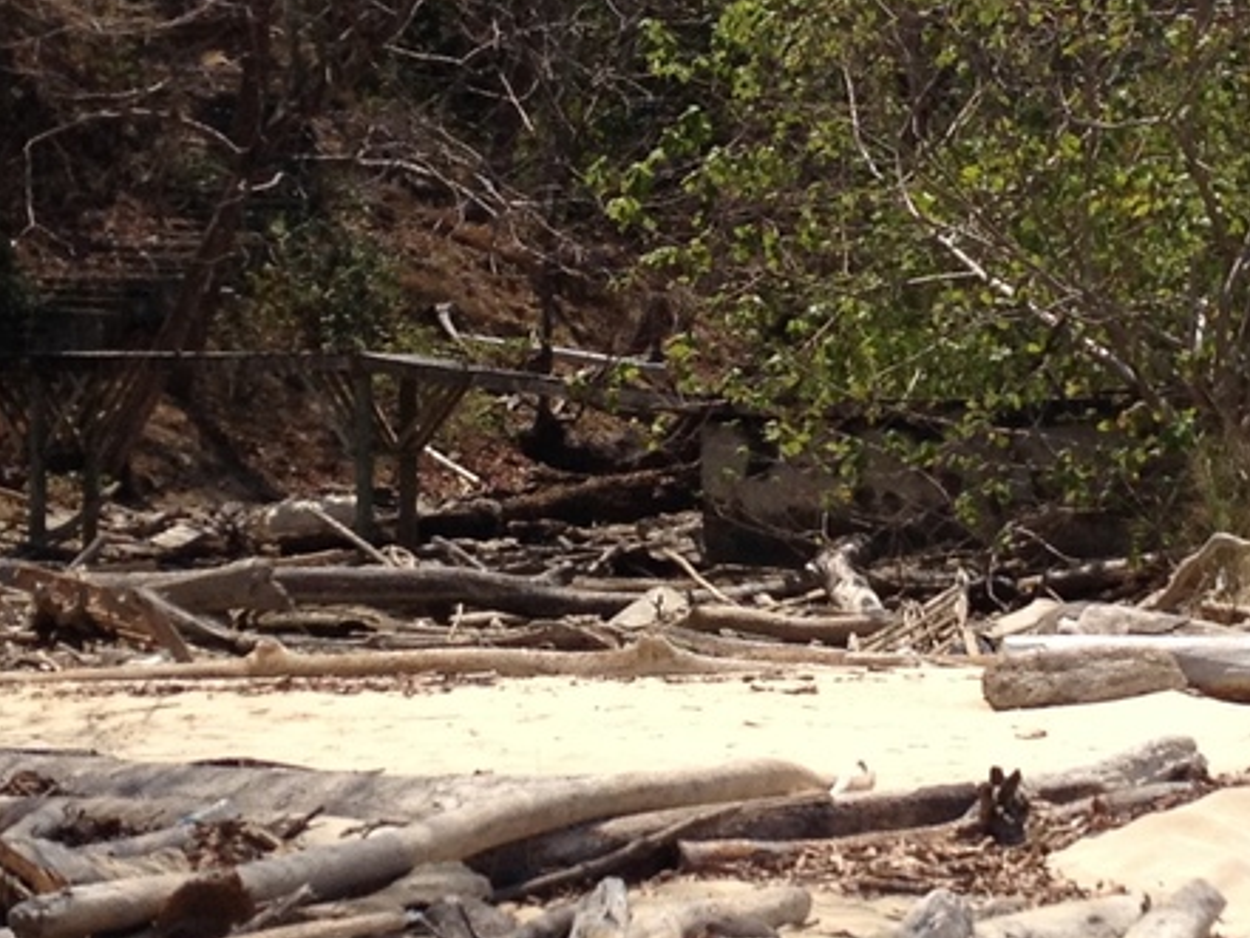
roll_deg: +1.1
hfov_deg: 15.4
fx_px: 4587
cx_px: 944
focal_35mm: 127
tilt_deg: -3.2
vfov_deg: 11.7
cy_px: 385
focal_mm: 4.28
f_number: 2.4
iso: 50
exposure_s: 1/2208
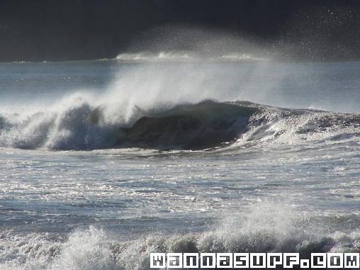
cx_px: 176
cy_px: 131
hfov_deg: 4.8
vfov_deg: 3.6
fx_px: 4274
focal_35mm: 411
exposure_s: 1/800
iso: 80
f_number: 7.1
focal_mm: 63
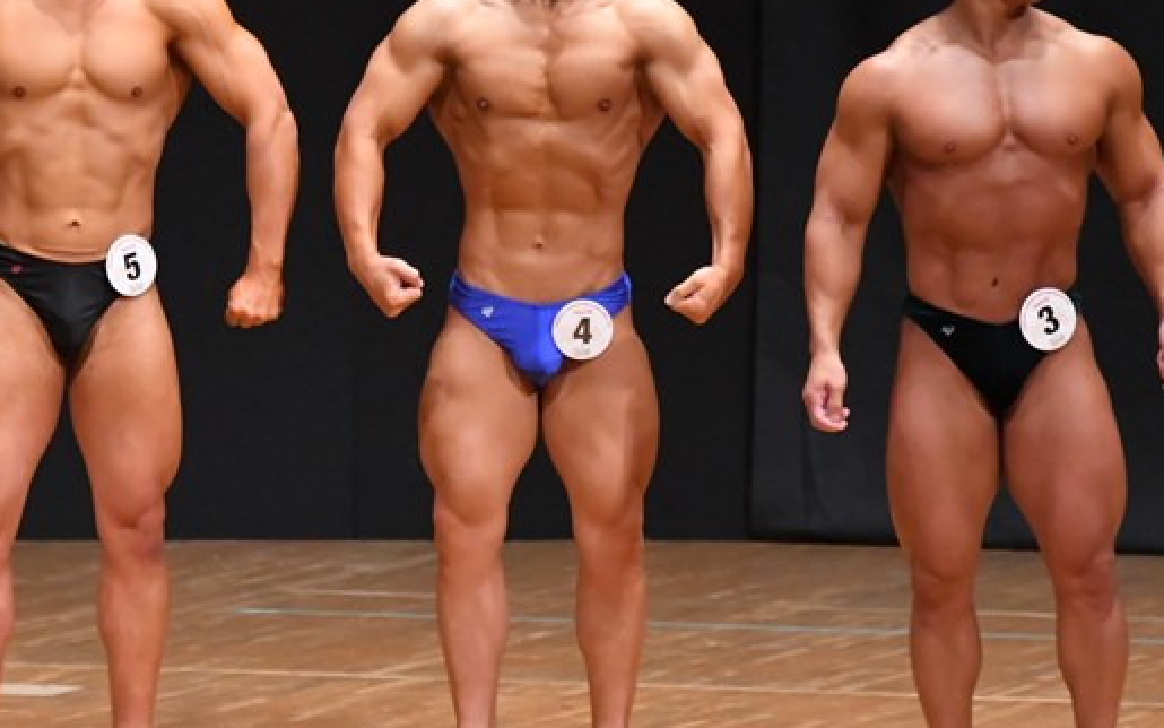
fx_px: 14594
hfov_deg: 4.6
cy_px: 373
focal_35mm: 460
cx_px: 424
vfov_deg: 2.9
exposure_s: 1/400
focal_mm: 200
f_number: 5.6
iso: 8000
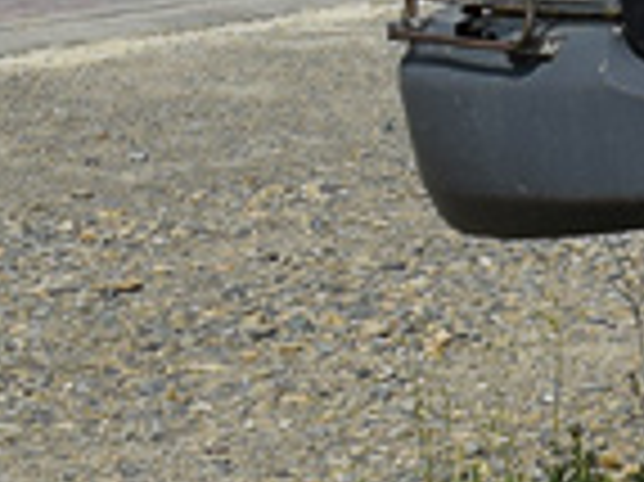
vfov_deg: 4.1
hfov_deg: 5.4
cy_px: -950
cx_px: 1819
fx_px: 6525
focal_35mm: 351
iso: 200
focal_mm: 29
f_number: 7.1
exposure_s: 1/1250
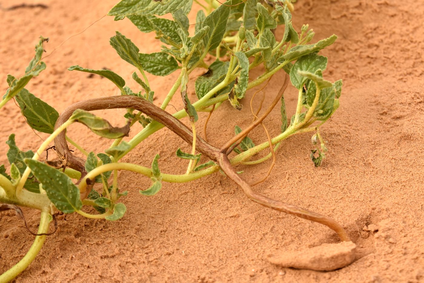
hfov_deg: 27.0
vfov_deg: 18.2
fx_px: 883
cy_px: 142
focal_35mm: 75
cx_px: 212
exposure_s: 1/400
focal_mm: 50
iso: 250
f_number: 10
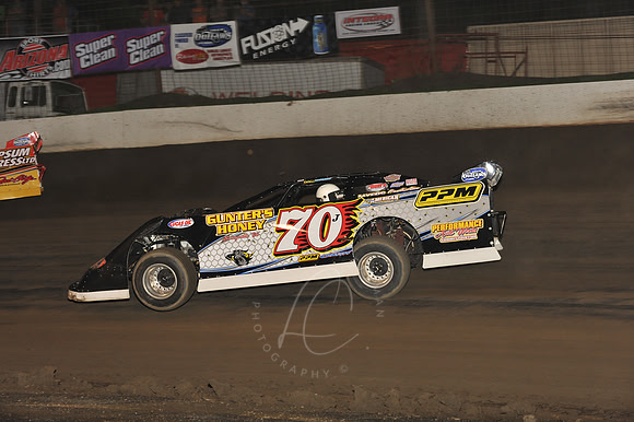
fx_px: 1848
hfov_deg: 19.5
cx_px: 317
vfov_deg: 13.0
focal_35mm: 105
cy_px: 211
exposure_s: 1/320
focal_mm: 105
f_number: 7.1
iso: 1000
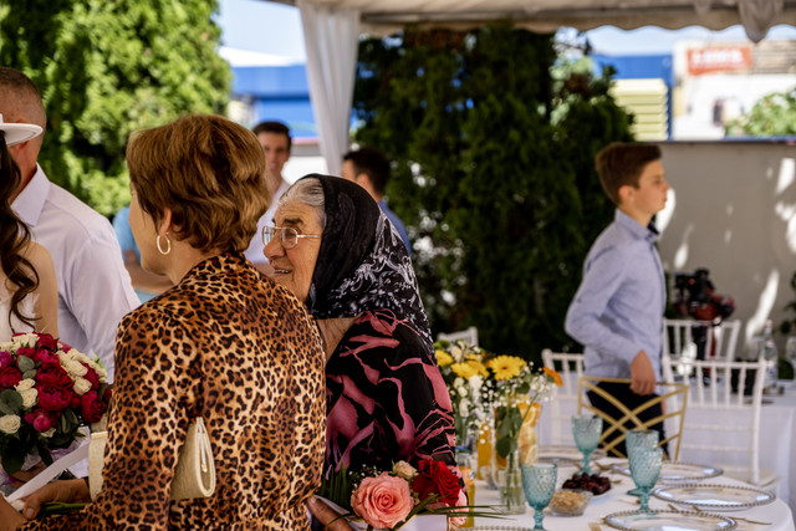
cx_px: 398
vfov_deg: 16.5
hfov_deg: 24.5
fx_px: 1836
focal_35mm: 83
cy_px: 266
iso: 160
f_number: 2.8
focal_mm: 55
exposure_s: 1/950
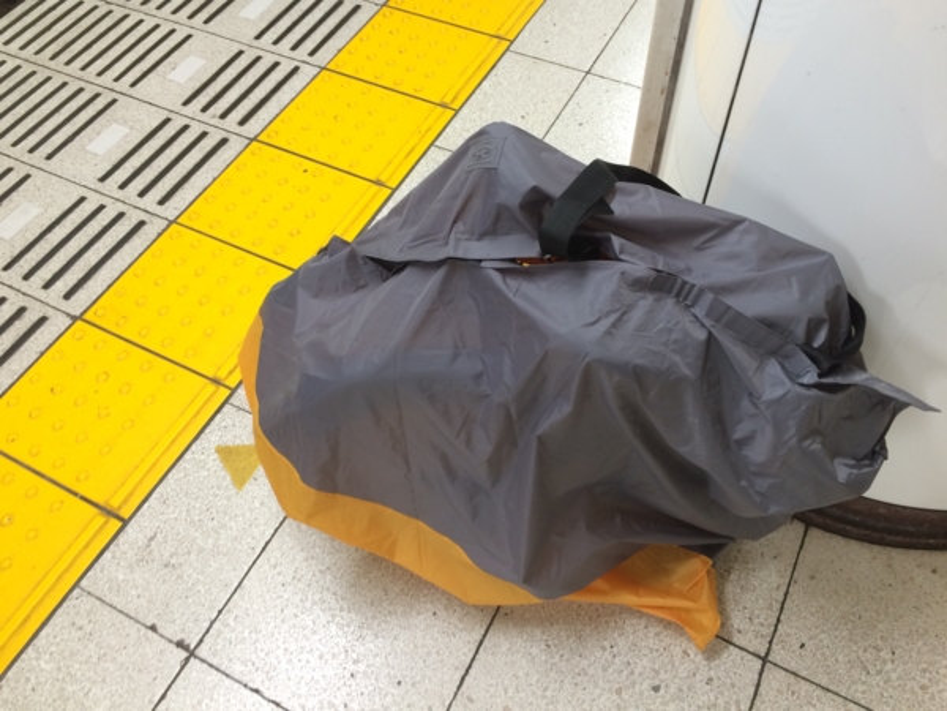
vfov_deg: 48.2
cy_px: 356
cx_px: 474
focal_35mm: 29
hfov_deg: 61.7
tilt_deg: -59.6
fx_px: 793
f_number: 2.2
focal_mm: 4.15
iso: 80
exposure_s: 1/30
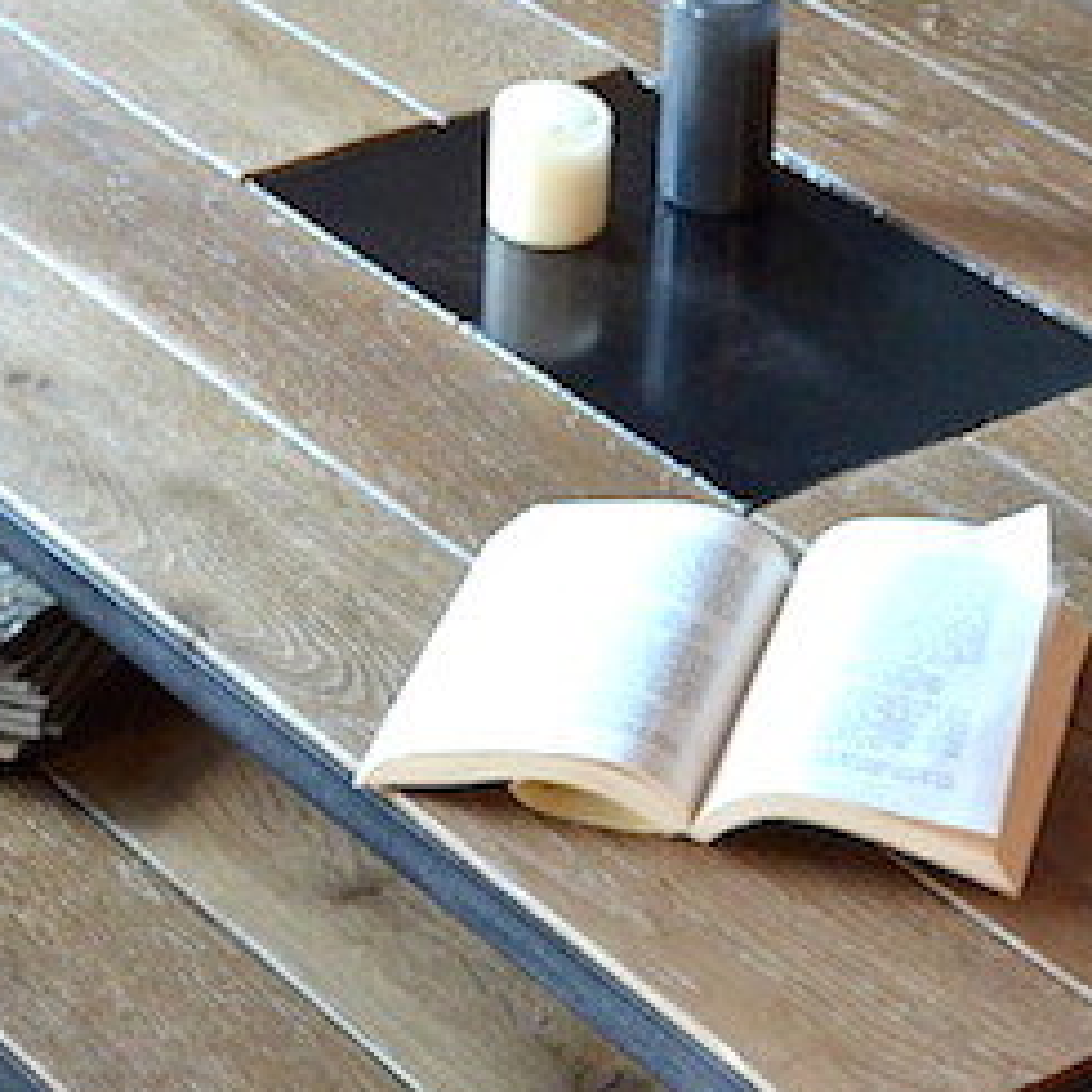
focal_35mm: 120
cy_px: 767
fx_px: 4297
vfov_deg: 14.4
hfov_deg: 14.4
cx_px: 842
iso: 1600
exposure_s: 1/60
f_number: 4.5
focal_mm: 29
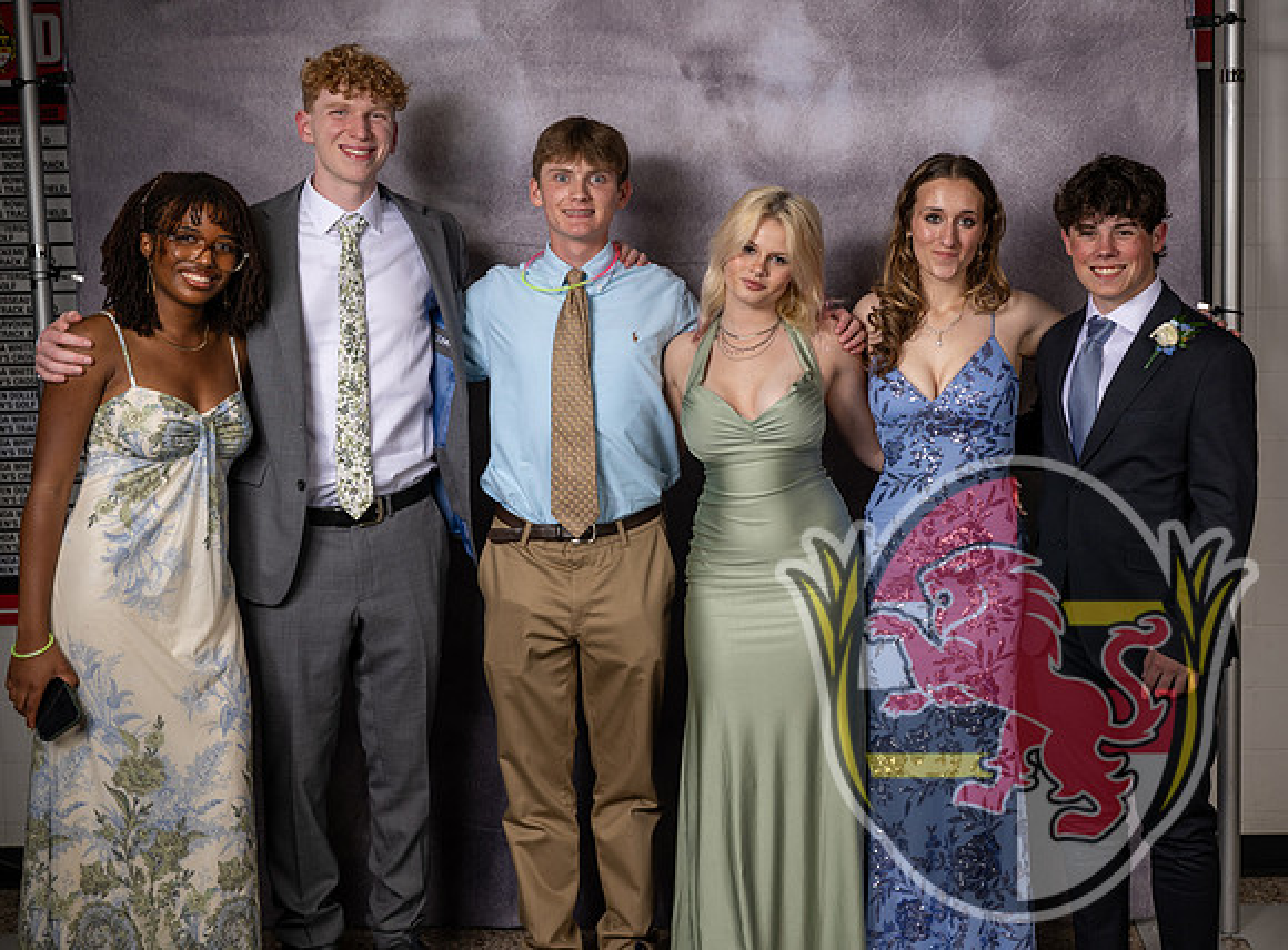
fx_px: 1713
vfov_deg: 31.0
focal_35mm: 46
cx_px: 763
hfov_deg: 41.0
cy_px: 426
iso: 50
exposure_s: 1/400
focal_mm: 35
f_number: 4.5
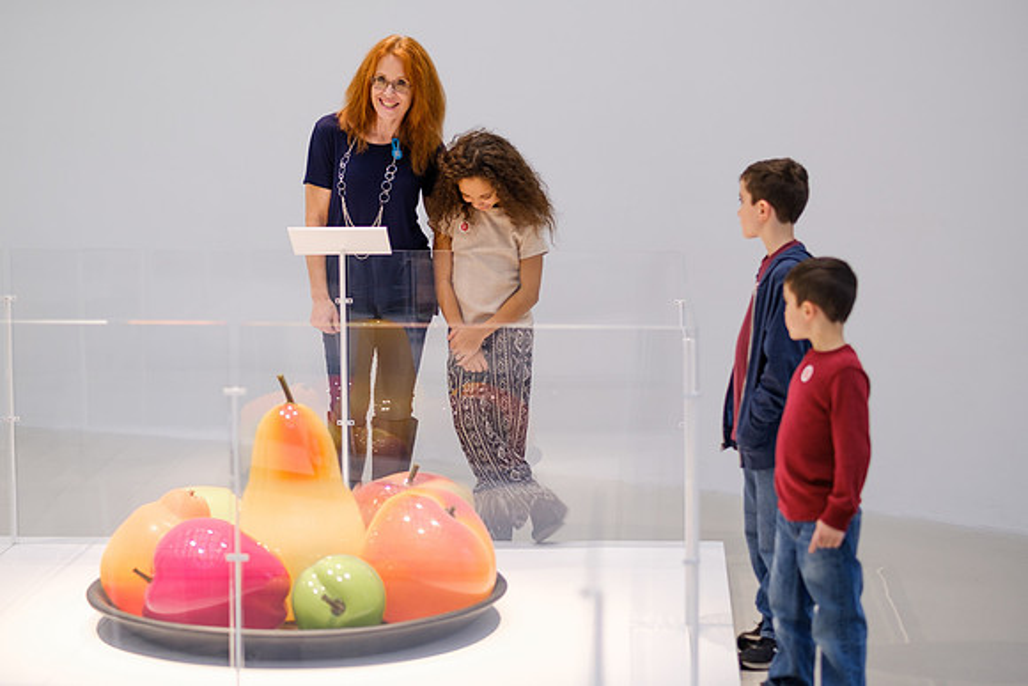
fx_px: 2471
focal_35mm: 87
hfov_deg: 23.5
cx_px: 508
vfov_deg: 15.8
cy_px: 343
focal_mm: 56
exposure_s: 1/90
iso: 200
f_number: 1.4
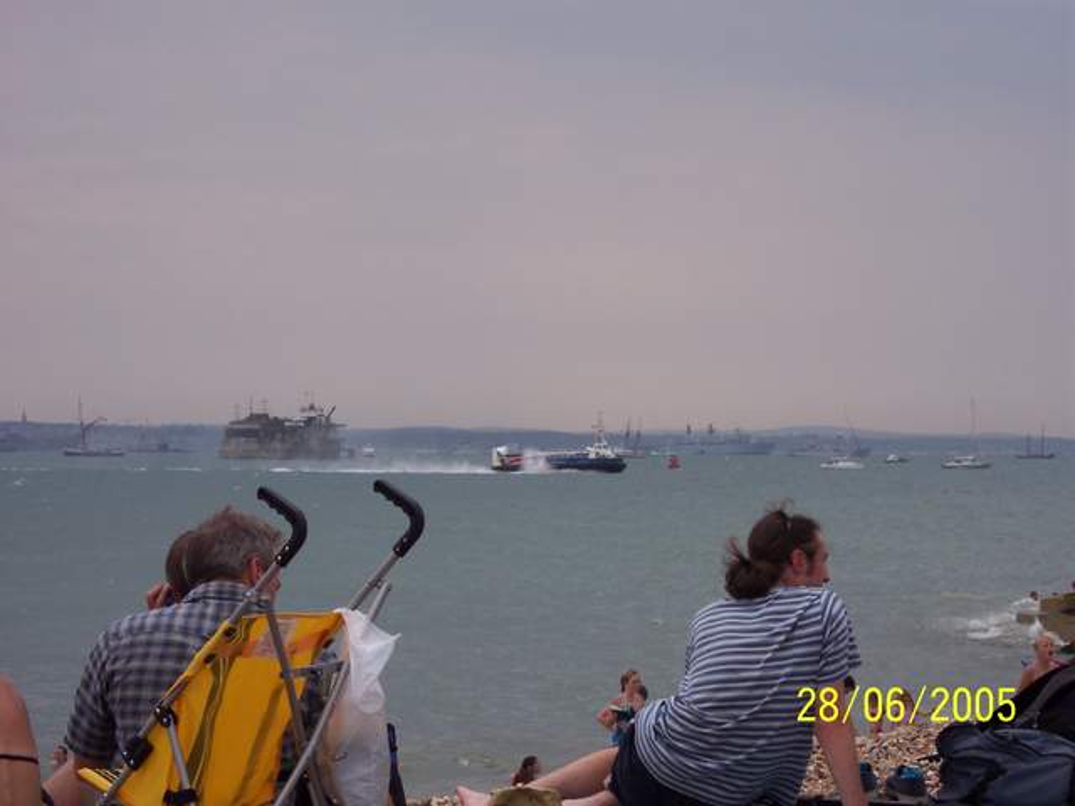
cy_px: 403
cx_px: 538
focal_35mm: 114
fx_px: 3540
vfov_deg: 13.0
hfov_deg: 17.3
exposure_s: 1/350
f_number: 8
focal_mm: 24
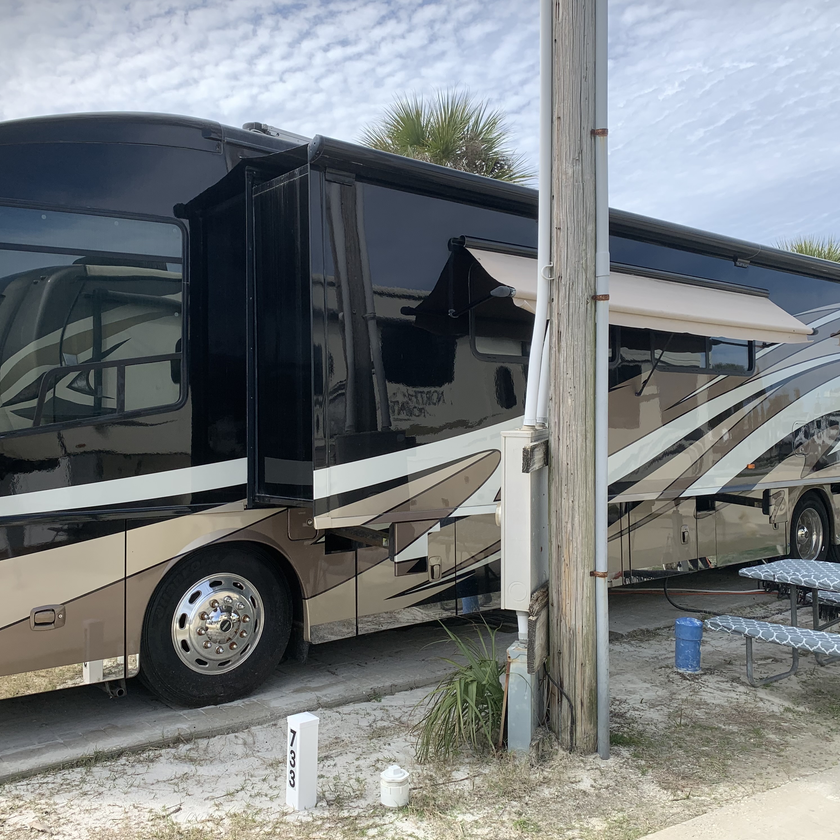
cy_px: 419
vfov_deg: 52.5
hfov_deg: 52.5
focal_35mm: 31
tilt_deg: +0.5
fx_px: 851
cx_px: 405
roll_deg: -0.4
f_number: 1.8
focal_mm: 4.25
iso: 25
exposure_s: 1/1406
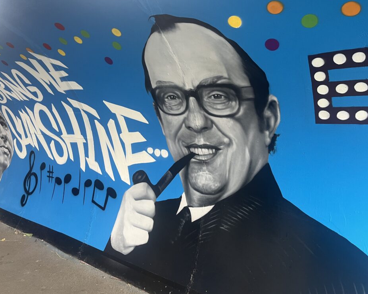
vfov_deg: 51.5
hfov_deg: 62.2
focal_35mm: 28
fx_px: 305
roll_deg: +1.4
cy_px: 146
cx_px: 172
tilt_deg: -6.9
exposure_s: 1/71
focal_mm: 5.1
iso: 125
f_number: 1.6
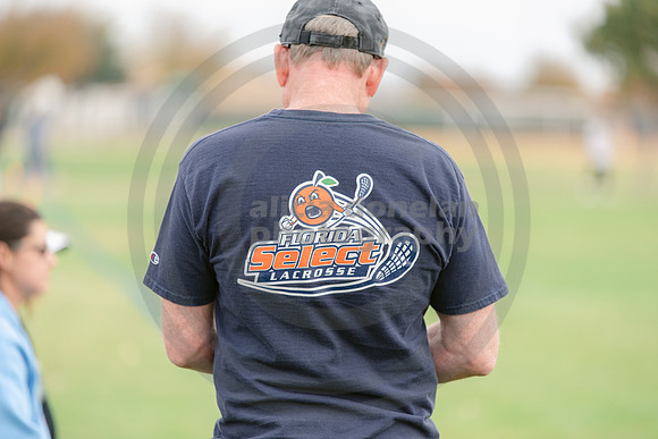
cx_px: 329
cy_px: 220
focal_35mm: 200
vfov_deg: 6.9
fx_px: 3656
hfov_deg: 10.3
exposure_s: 1/1250
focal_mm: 200
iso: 450
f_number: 2.8
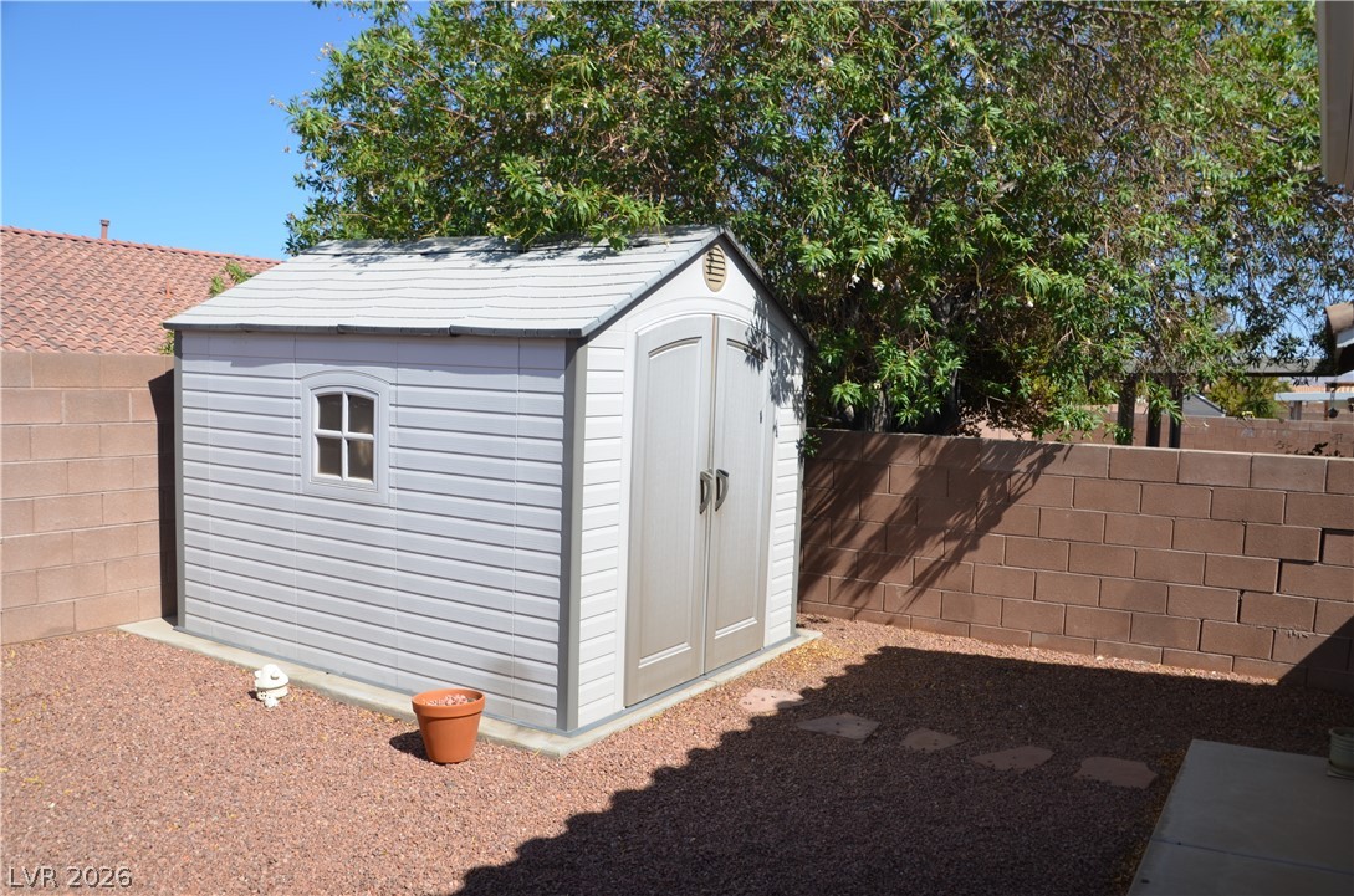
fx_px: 1126
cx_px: 677
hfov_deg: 62.0
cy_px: 448
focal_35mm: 30
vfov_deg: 43.4
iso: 100
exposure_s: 1/320
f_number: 9
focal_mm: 20
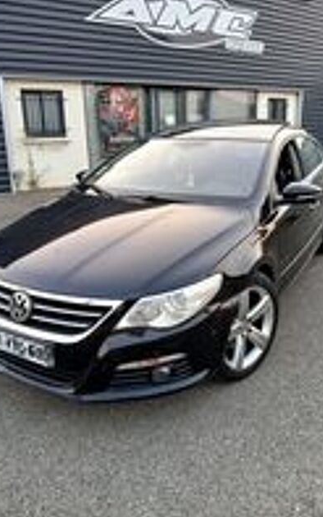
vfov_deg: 66.5
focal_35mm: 28
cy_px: 258
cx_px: 160
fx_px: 394
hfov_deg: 44.6
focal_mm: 3.98
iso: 125
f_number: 1.8
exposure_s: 1/50.3
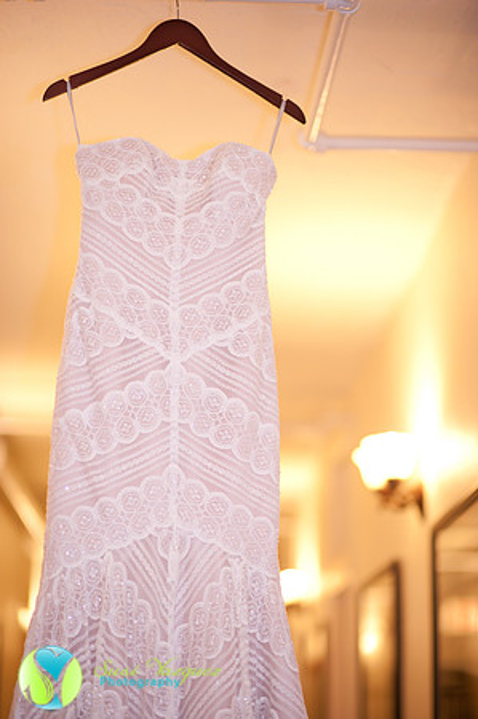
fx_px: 1697
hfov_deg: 16.0
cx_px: 239
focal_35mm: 85
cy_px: 360
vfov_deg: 23.9
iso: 640
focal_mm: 85
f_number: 1.6
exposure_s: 1/250
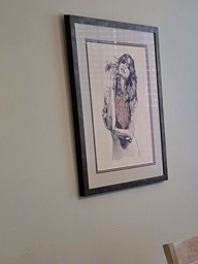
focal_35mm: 92
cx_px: 393
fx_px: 702
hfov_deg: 13.7
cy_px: 217
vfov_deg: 21.0
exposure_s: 1/120
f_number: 1.7
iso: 100
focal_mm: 6.3
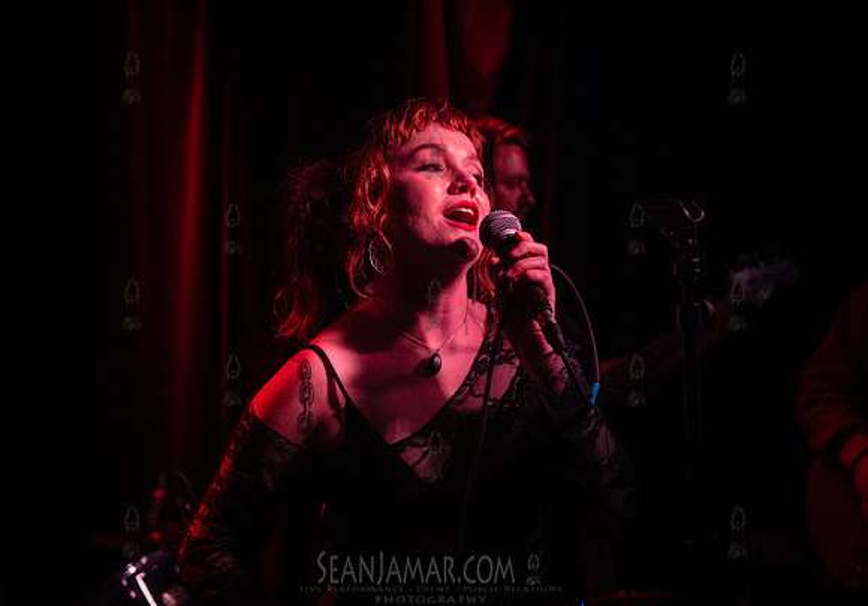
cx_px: 441
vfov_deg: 25.3
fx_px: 1348
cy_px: 310
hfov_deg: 35.7
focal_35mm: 55
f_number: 3.5
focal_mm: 52
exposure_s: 1/400
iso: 8000
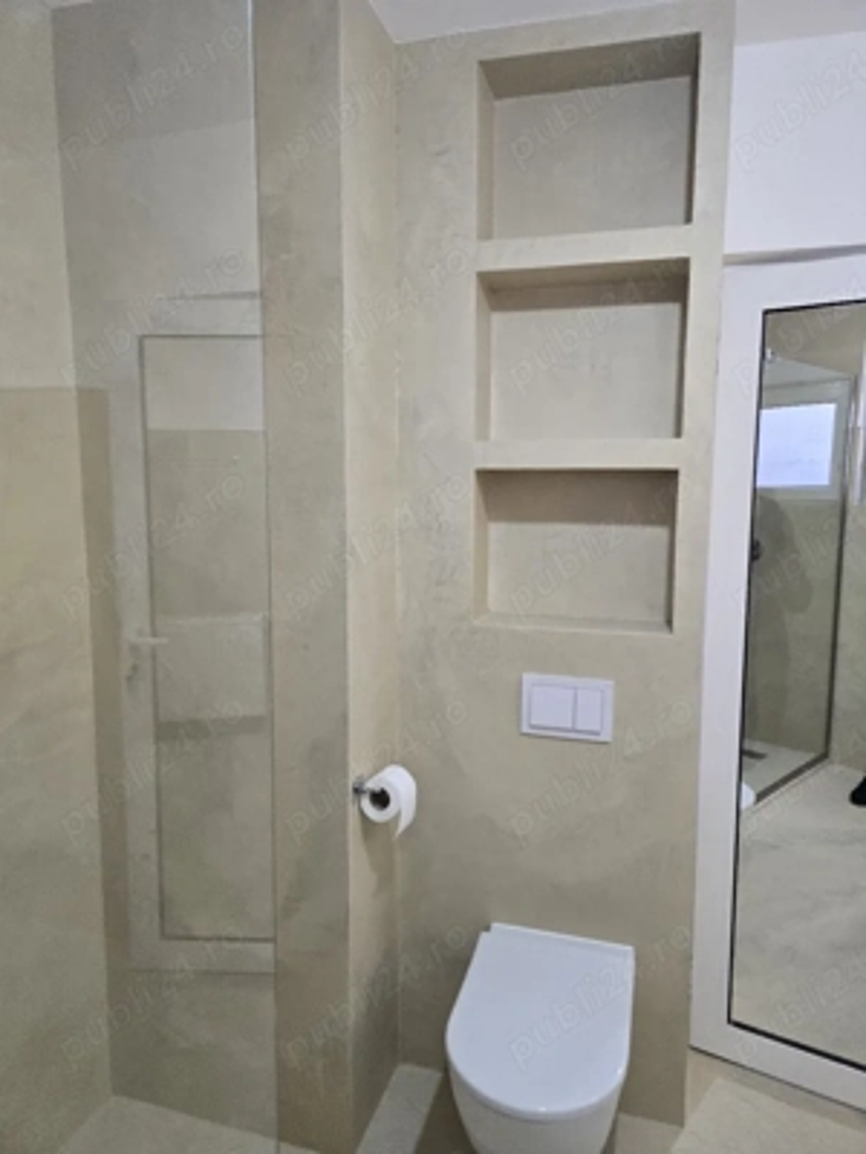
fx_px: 767
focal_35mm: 23
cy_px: 577
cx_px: 433
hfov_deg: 58.9
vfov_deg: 73.9
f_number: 1.7
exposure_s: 1/101
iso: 200
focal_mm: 6.3
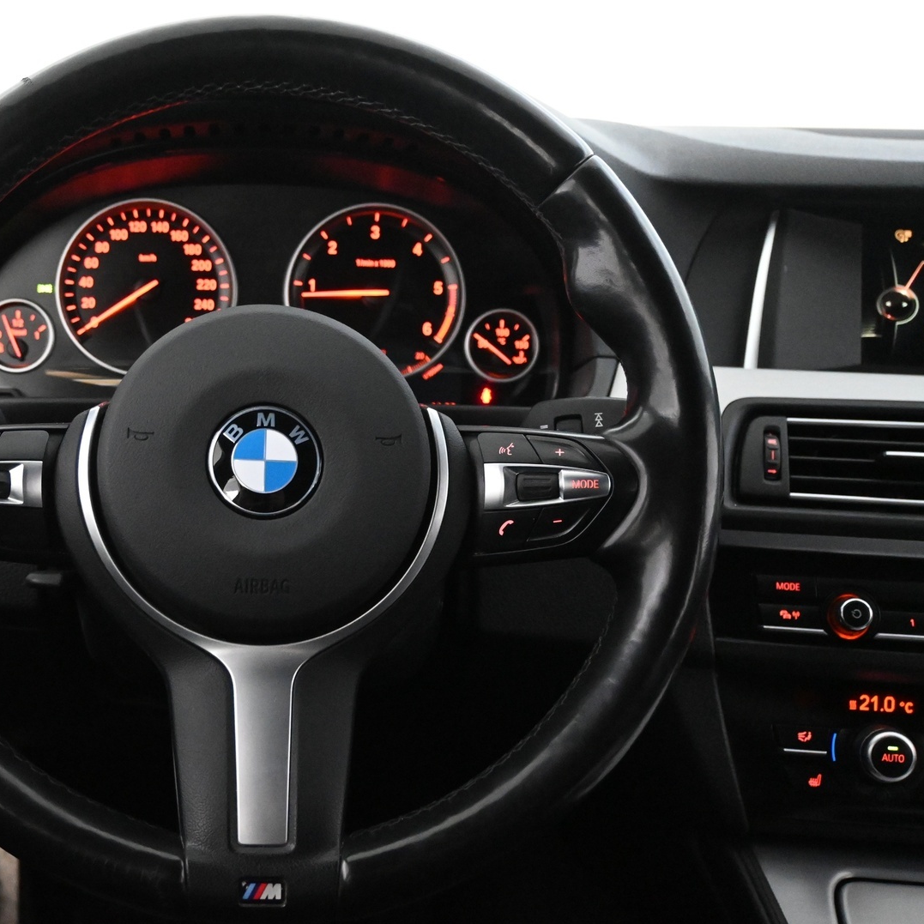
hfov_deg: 35.5
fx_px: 1418
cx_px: 265
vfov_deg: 36.1
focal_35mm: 47
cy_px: 462
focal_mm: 24.5
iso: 8000
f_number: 4.2
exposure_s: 1/40
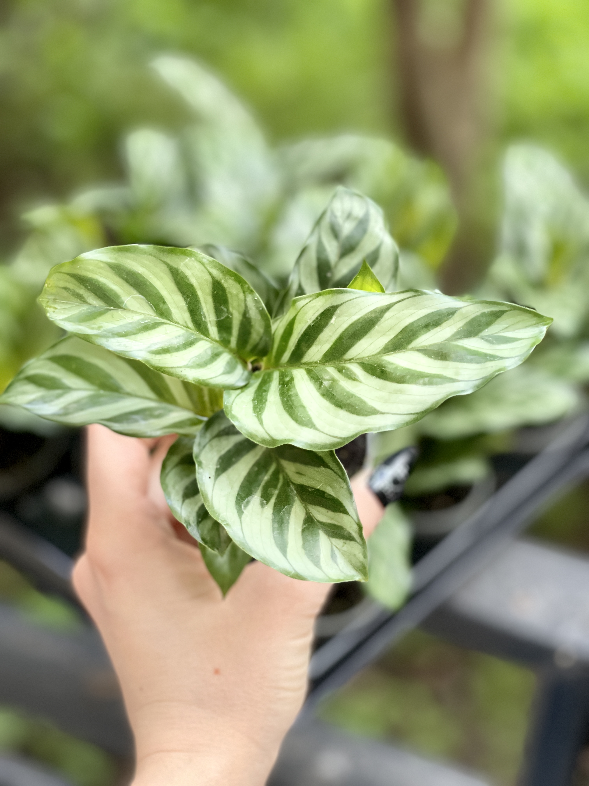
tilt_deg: -42.0
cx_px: 294
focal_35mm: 64
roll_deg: +0.8
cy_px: 393
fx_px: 1452
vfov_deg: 30.3
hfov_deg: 22.9
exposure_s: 1/121
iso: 200
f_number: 2.2
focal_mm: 7.5
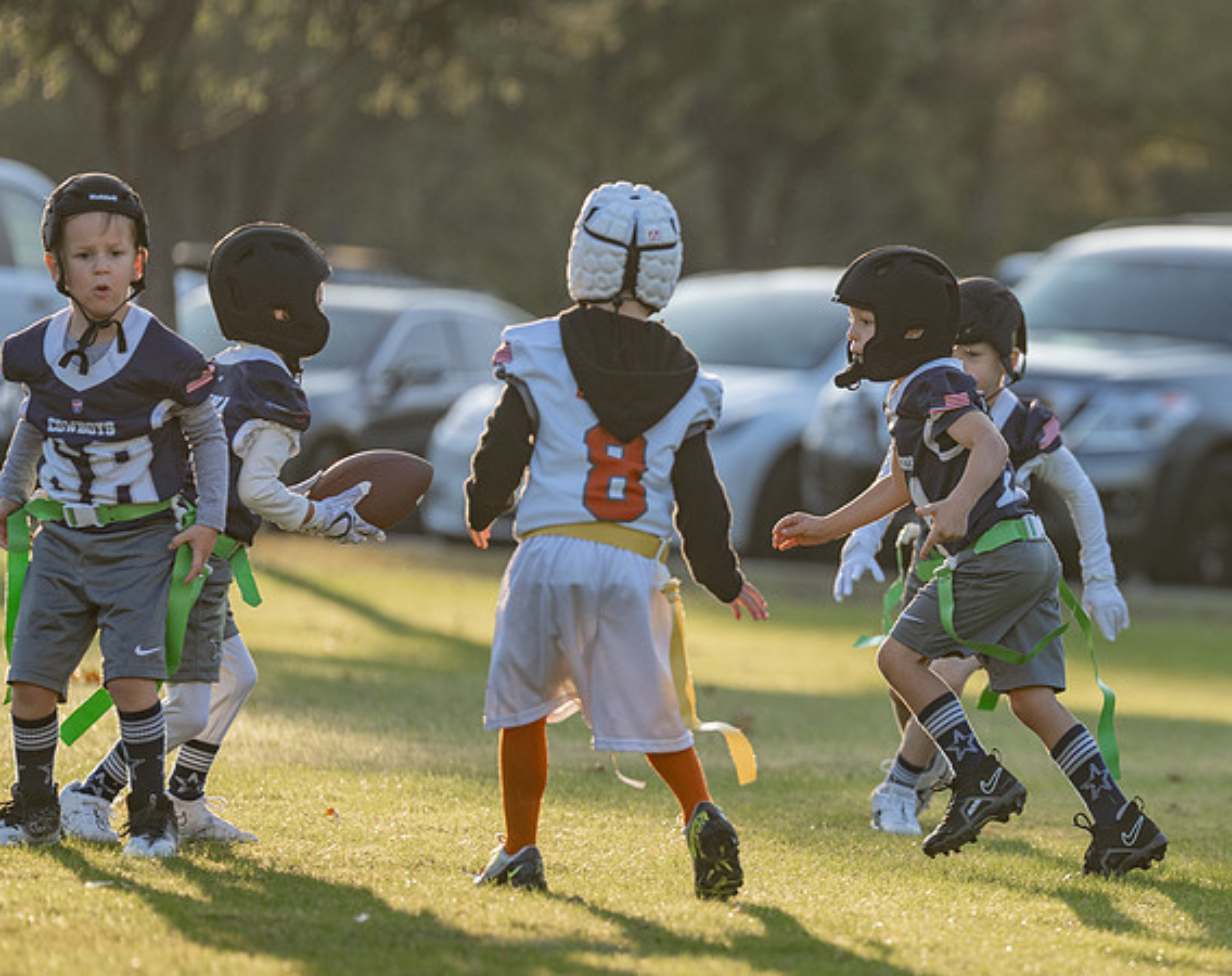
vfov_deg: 4.3
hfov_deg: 5.5
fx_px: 12895
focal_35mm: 355
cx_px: 1152
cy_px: 603
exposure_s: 1/1000
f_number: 2.8
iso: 200
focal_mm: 200
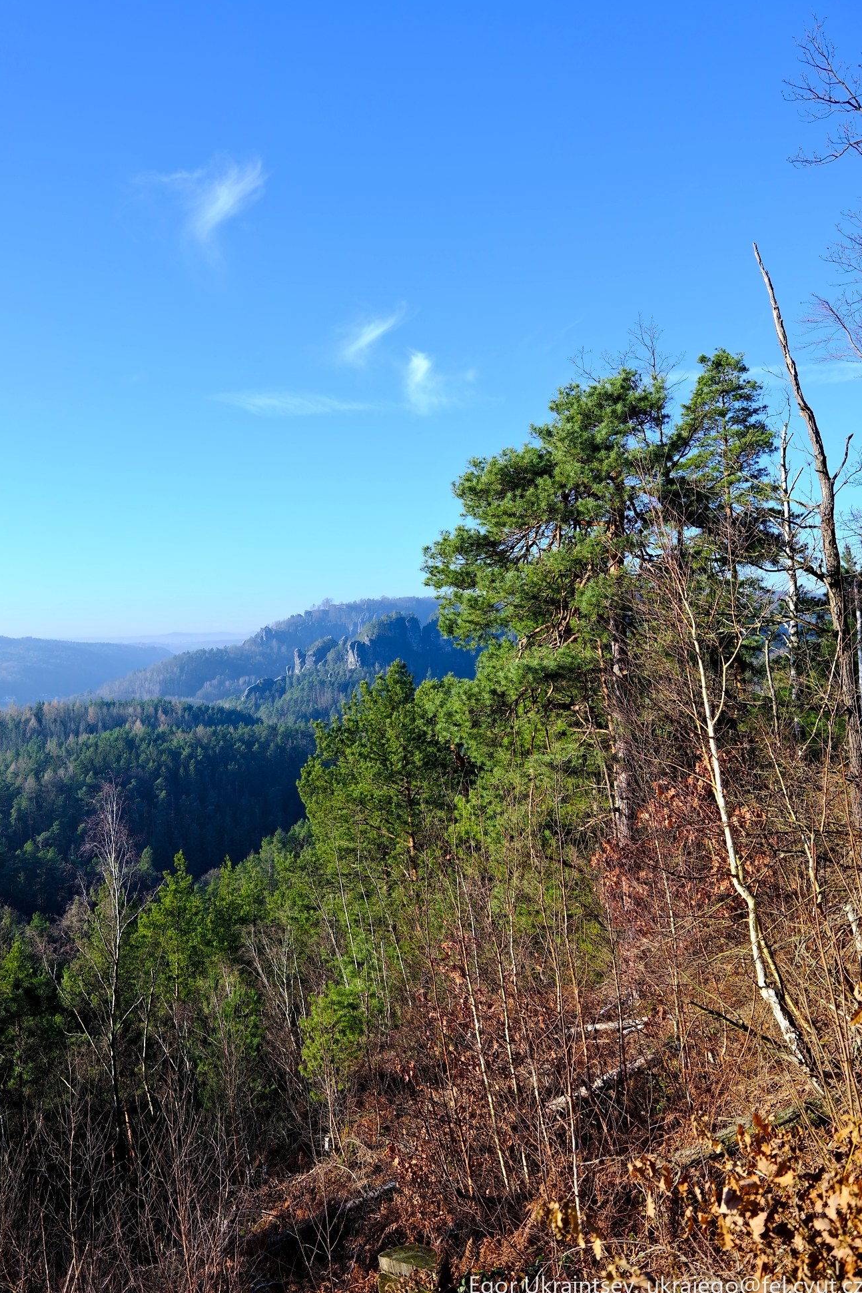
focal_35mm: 30
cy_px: 649
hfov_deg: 43.5
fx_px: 1077
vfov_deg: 61.9
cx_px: 380
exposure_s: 1/200
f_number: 5.6
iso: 100
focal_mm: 35
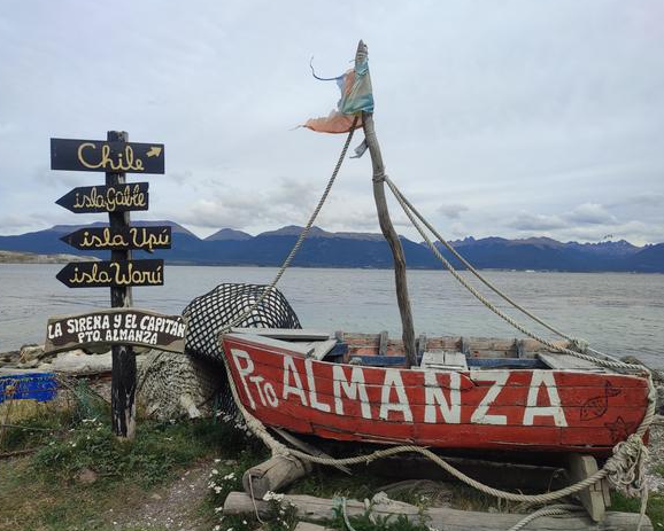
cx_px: 332
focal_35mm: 27
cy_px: 259
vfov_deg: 53.2
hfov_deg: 64.0
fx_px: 531
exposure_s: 1/604
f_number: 1.9
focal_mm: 6.04
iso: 50
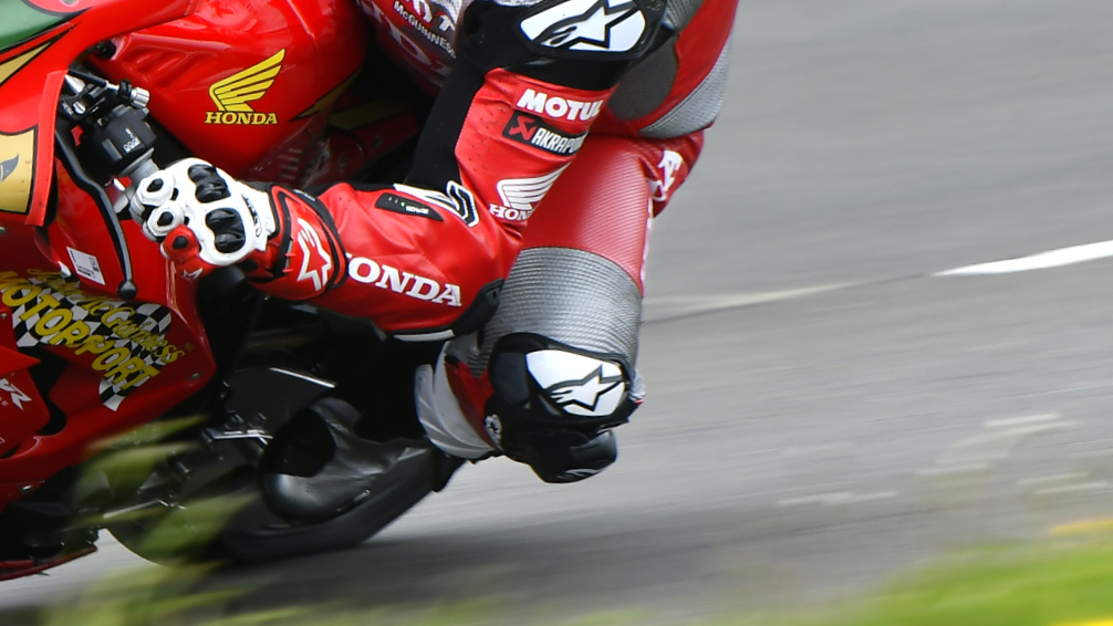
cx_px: 15
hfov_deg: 2.5
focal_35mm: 875
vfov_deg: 1.4
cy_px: 154
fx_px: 25825
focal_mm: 280
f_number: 5.6
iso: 220
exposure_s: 1/320
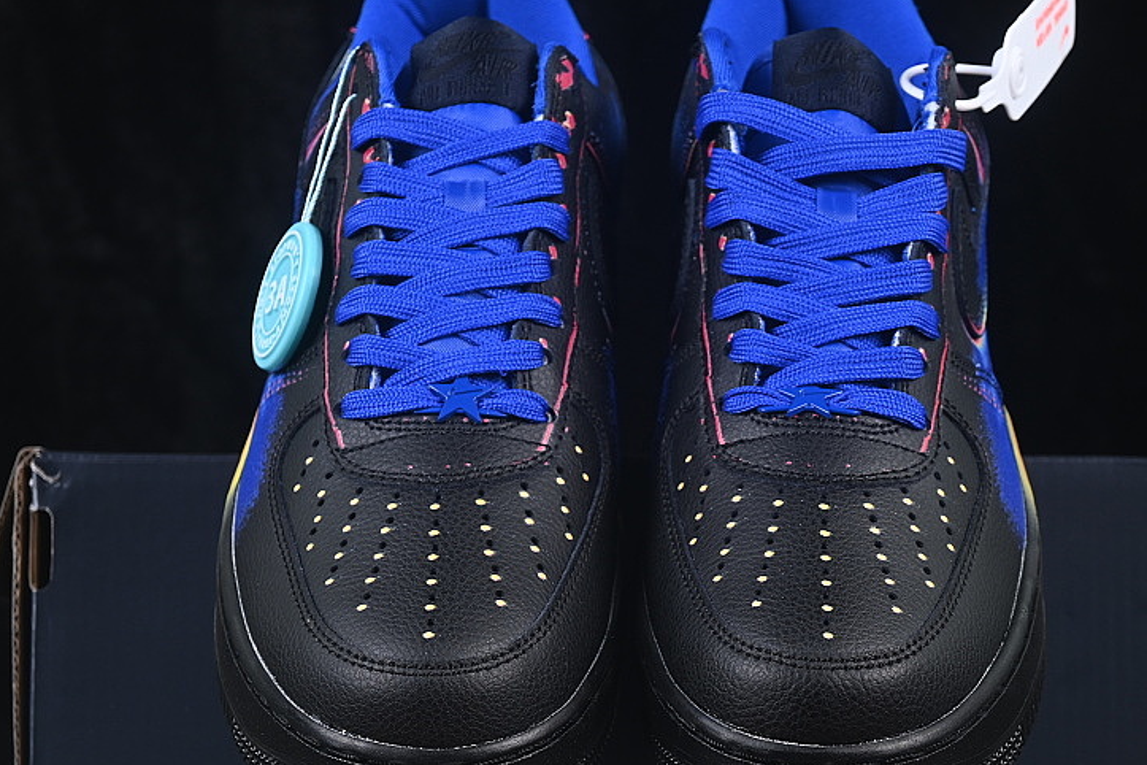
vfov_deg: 12.2
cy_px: 490
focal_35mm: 112
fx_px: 3568
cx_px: 636
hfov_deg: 18.3
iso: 160
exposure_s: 1/60
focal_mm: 50
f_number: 6.3
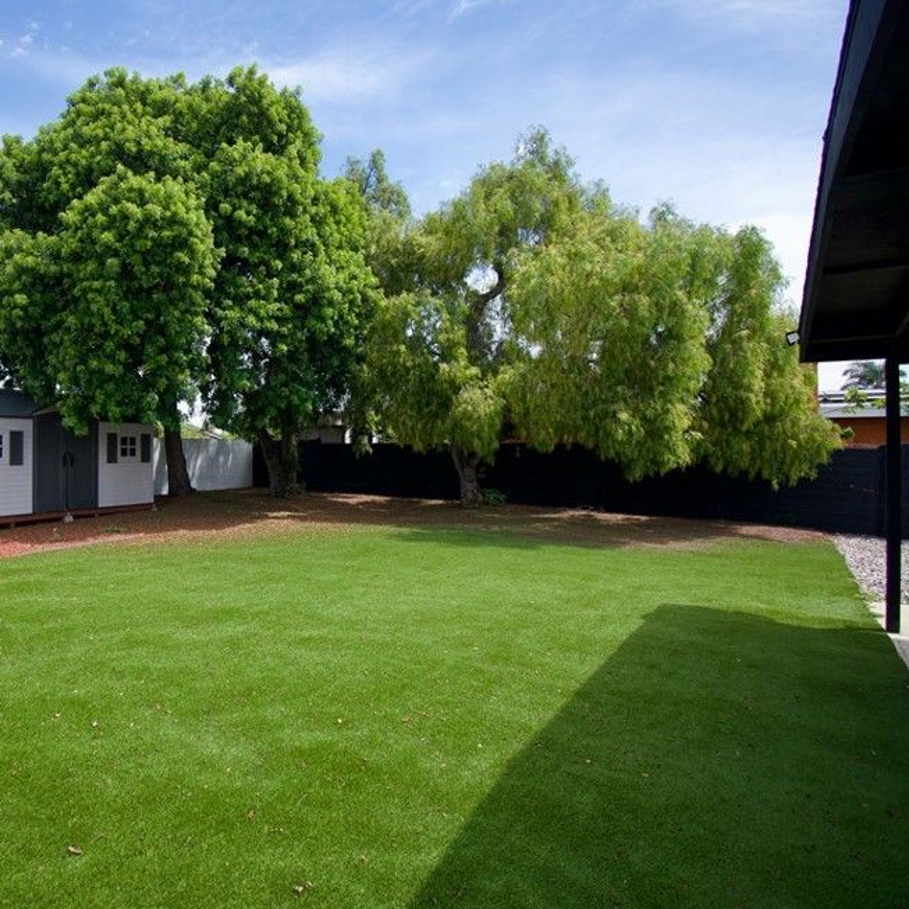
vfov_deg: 74.8
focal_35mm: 20
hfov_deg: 71.0
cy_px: 452
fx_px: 594
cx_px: 255
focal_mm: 10
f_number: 5
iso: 250
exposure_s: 1/800
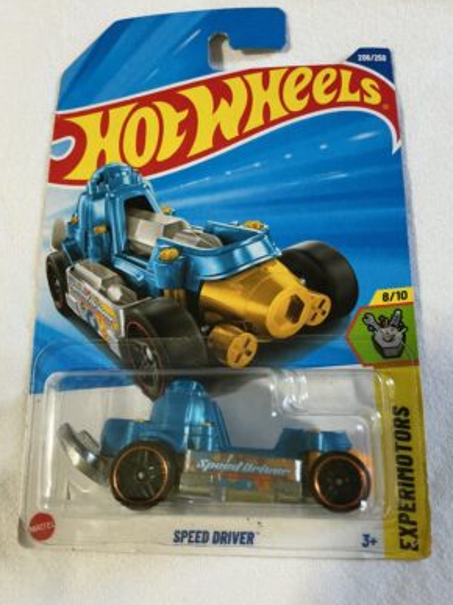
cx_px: 230
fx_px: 524
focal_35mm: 30
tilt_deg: -73.5
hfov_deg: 46.8
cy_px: 295
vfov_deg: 60.0
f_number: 1.8
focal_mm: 3
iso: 250
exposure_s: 1/60
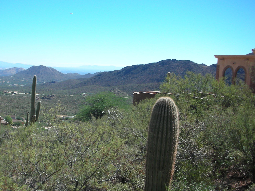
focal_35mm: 49
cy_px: 124
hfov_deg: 38.5
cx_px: 87
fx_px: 361
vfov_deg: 29.5
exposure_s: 1/72
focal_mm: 5.8
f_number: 8.5
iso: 50
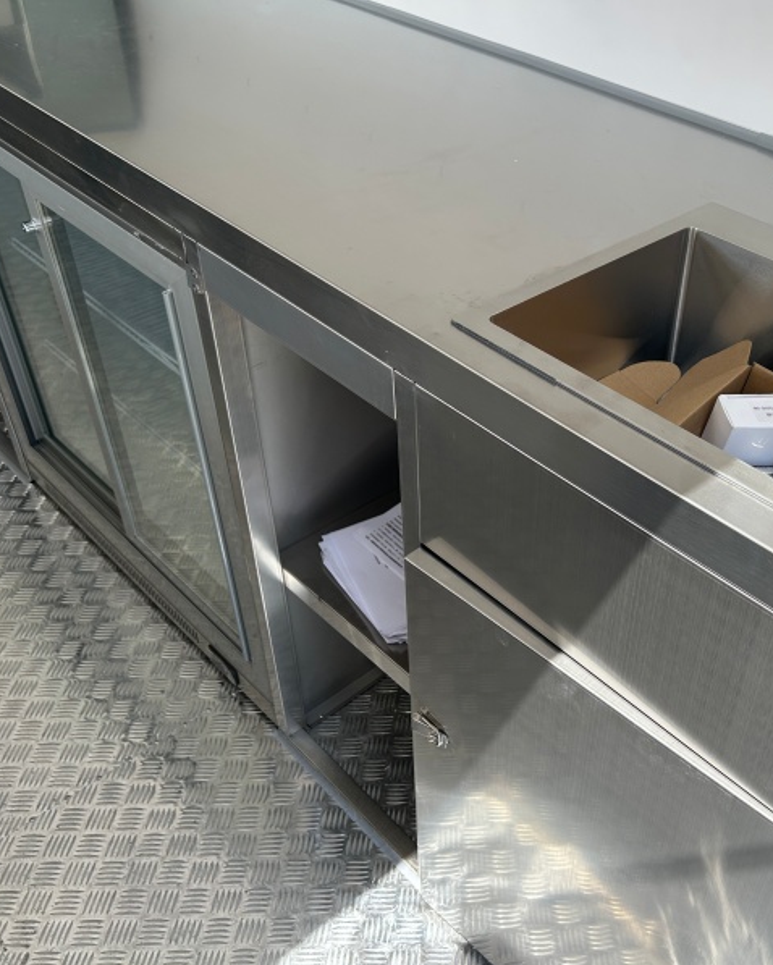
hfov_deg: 42.5
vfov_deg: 52.8
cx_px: 548
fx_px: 972
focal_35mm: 34
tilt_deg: -39.1
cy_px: 483
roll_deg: -3.0
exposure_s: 1/873
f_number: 1.5
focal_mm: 5.7
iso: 50
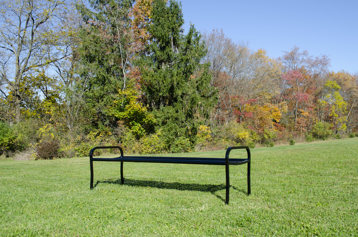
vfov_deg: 39.8
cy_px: 118
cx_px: 179
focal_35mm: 33
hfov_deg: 57.3
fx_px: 327
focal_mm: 22
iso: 140
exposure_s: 1/250
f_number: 8
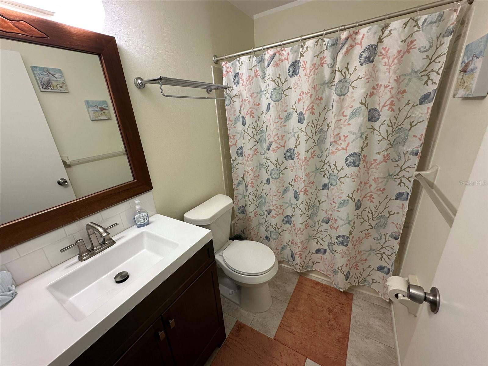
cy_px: 183
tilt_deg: -19.8
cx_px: 244
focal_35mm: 14
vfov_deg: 85.7
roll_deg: +3.8
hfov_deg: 102.1
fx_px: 197
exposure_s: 1/120
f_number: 2.2
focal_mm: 2.22
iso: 160
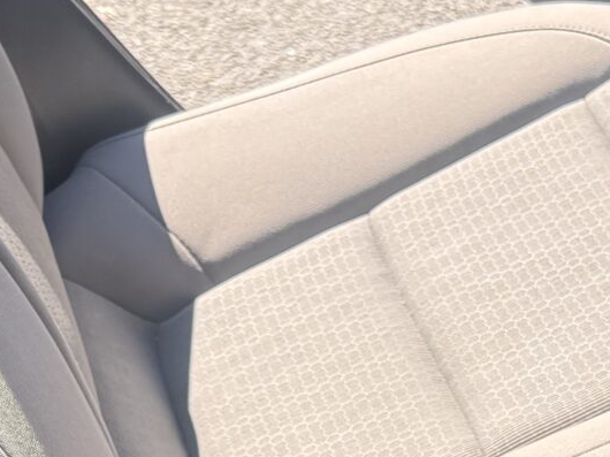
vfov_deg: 12.1
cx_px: 685
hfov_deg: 16.4
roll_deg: -1.8
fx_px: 2043
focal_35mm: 116
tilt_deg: -37.2
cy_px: 723
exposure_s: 1/1032
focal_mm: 6.76
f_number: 1.78
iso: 100
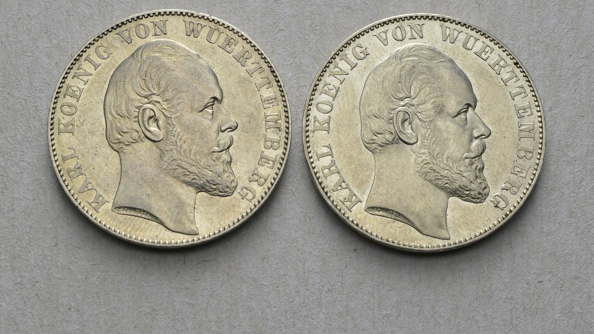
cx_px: 297
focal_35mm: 87
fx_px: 1363
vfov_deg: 14.0
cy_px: 139
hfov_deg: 24.6
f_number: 14
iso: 400
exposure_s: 1/250
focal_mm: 55
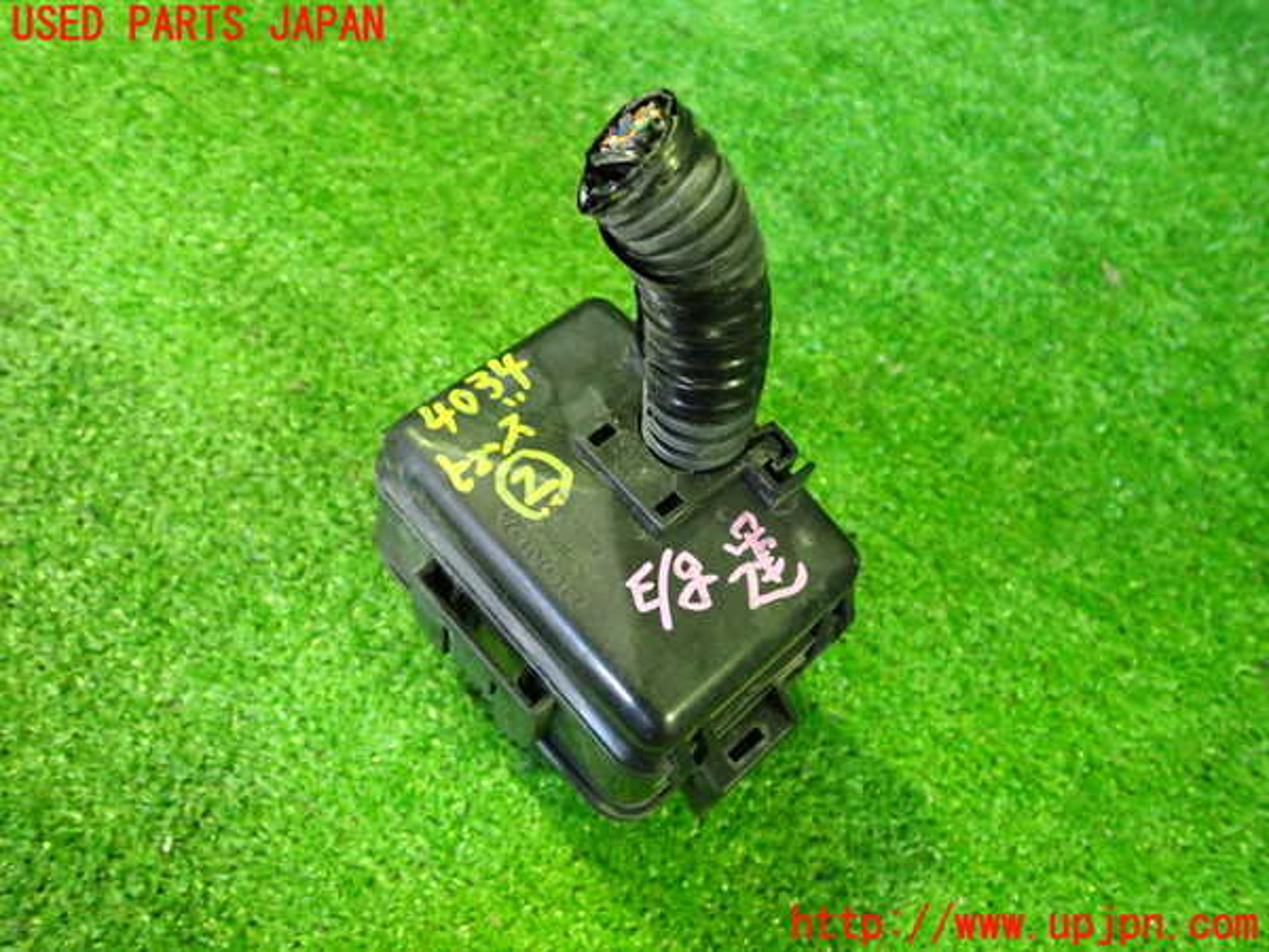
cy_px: 476
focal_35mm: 30
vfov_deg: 46.8
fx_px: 1100
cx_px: 634
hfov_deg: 60.0
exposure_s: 1/30
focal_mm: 5.4
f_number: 2.3
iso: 1000
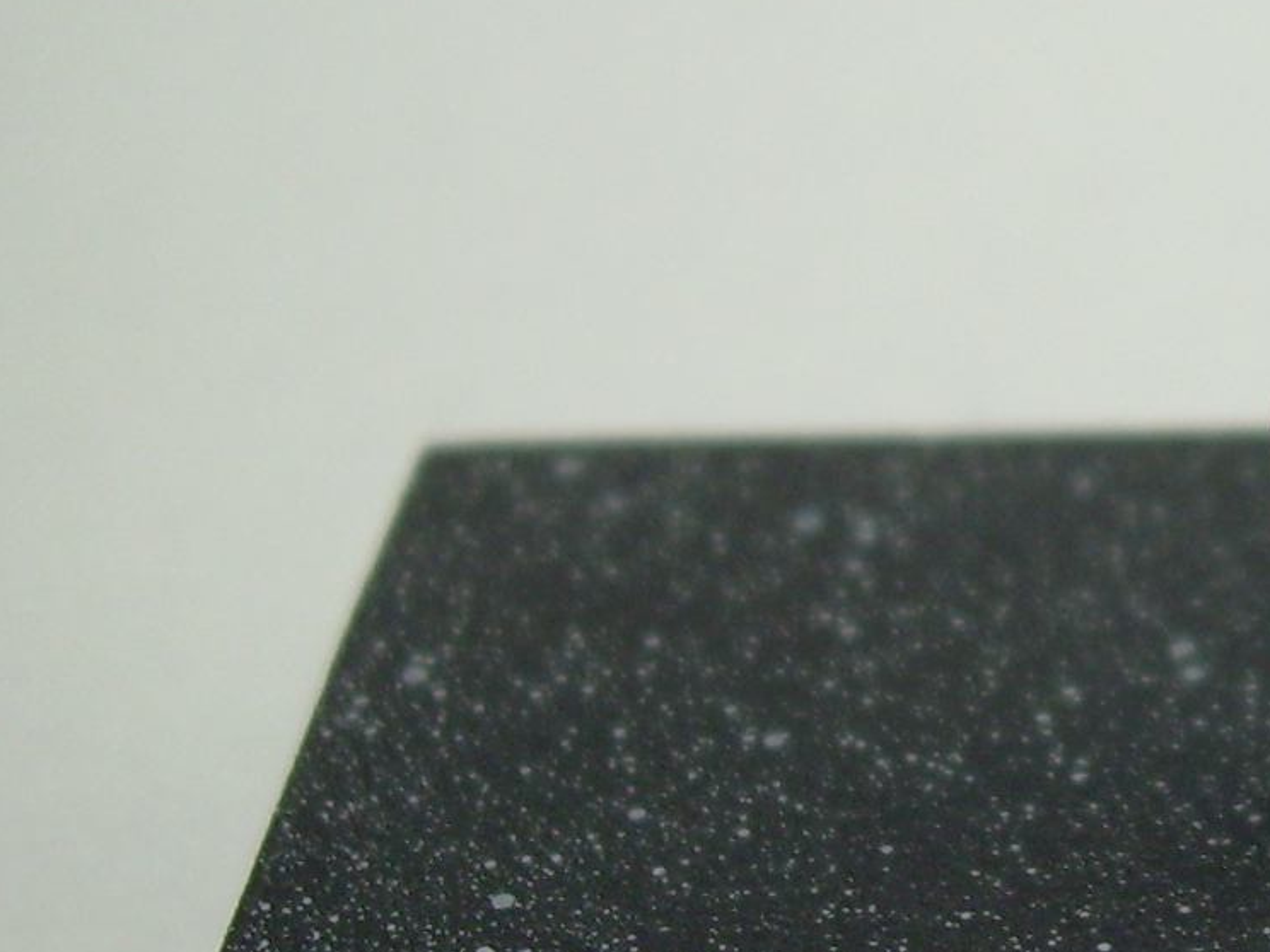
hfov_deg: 16.5
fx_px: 4256
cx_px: 1388
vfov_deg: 12.8
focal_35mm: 116
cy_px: 452
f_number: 2.8
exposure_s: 1/50.4
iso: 50
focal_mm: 6.3
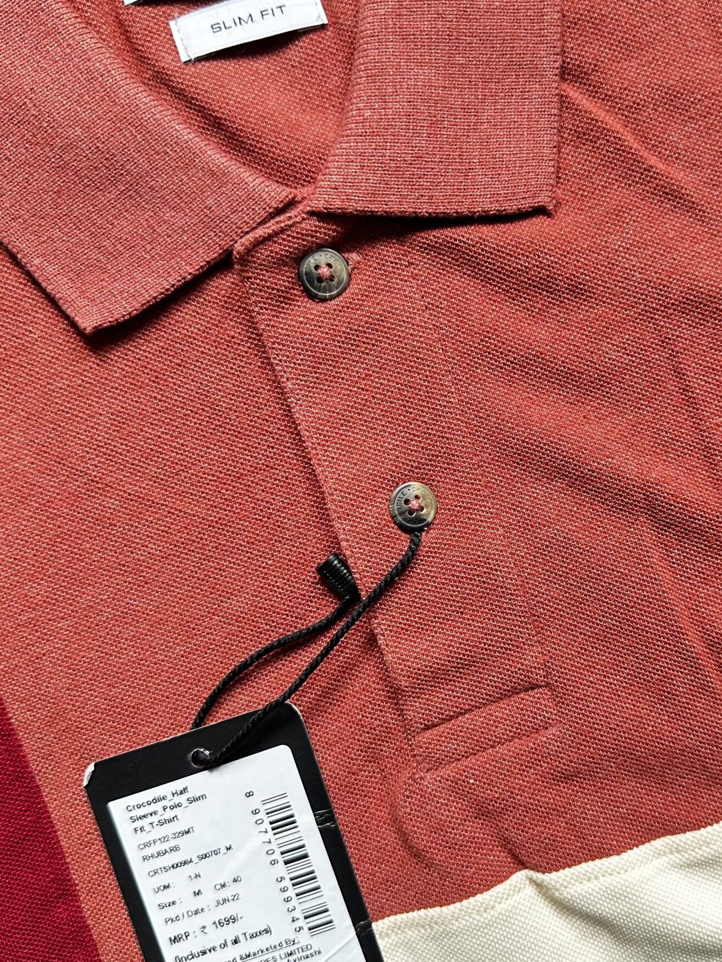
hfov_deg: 40.1
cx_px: 492
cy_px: 502
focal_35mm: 35
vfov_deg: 52.6
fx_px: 973
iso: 250
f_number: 1.78
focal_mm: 6.86
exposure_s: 1/60
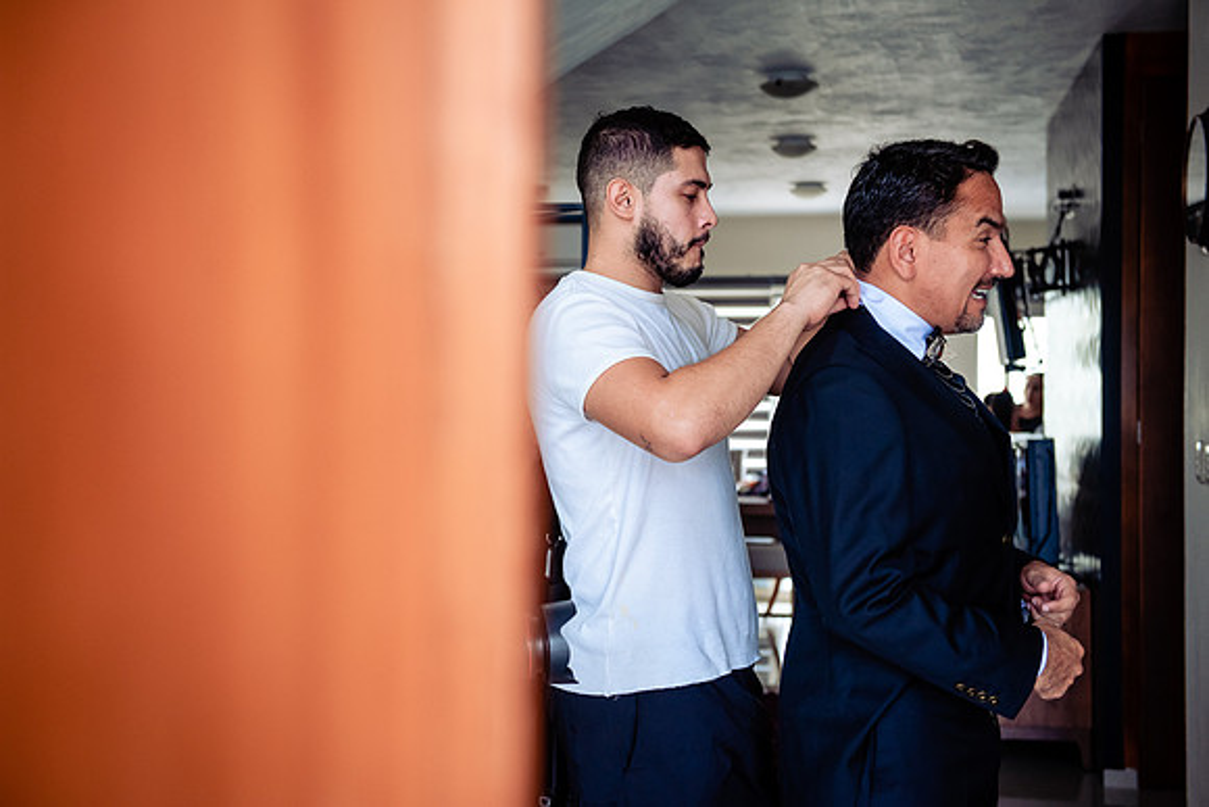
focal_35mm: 50
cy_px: 404
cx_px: 604
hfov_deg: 39.6
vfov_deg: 27.0
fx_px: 1679
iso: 1250
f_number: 3.5
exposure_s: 1/250
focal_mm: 50
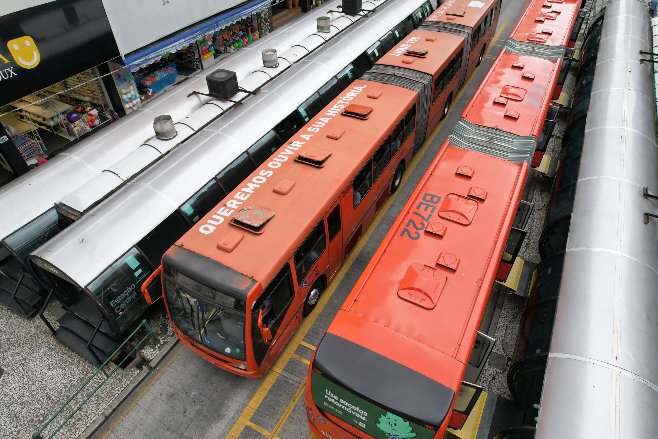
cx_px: 329
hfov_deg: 78.6
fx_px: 402
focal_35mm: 22
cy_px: 220
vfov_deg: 57.2
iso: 100
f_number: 2.8
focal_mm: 8.38
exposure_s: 1/500
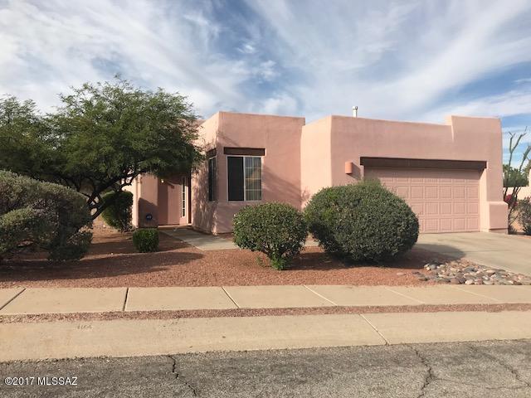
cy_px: 199
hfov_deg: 63.4
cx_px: 266
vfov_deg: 49.7
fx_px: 430
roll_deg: +0.2
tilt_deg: +2.1
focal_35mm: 28
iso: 20
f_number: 1.8
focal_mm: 3.99
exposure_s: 1/2907
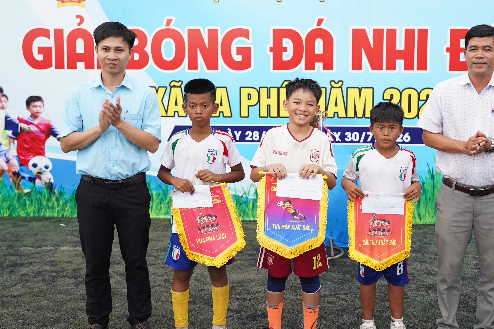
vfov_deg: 26.4
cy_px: 126
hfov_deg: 38.8
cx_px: 291
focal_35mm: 51
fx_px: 700
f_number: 2.8
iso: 800
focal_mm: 38
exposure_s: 1/160
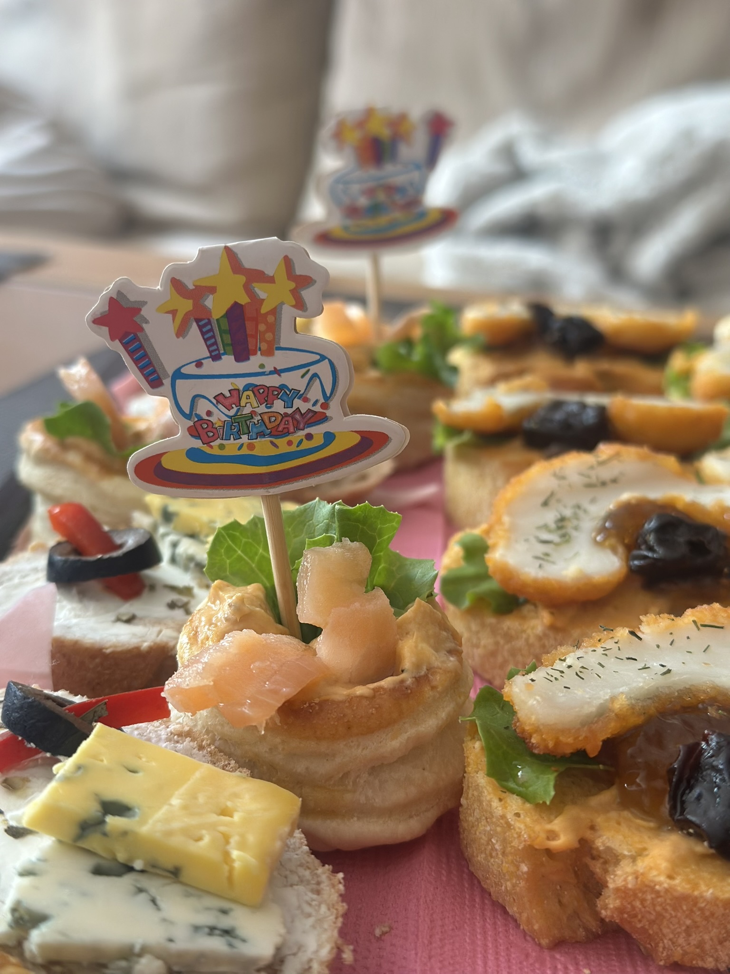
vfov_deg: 39.7
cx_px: 365
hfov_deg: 30.3
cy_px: 487
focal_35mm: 48
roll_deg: -3.0
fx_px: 1350
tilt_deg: -20.4
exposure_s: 1/84
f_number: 1.78
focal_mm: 6.86
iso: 125
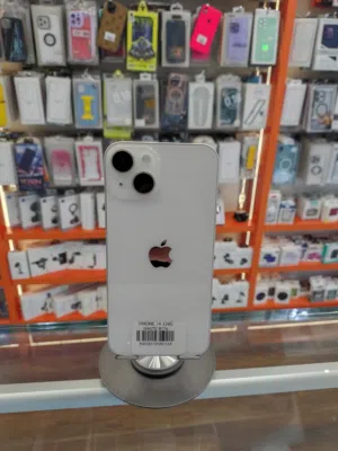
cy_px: 226
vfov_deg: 69.4
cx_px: 169
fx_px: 325
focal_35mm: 25
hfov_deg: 54.9
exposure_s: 1/253
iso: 143
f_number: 1.7
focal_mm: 4.71
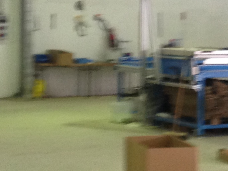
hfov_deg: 12.4
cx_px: 224
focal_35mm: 157
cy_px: -3
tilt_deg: +1.6
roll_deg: -0.3
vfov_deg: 9.4
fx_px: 1034
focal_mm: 4.12
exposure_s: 1/20
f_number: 2.4
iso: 125
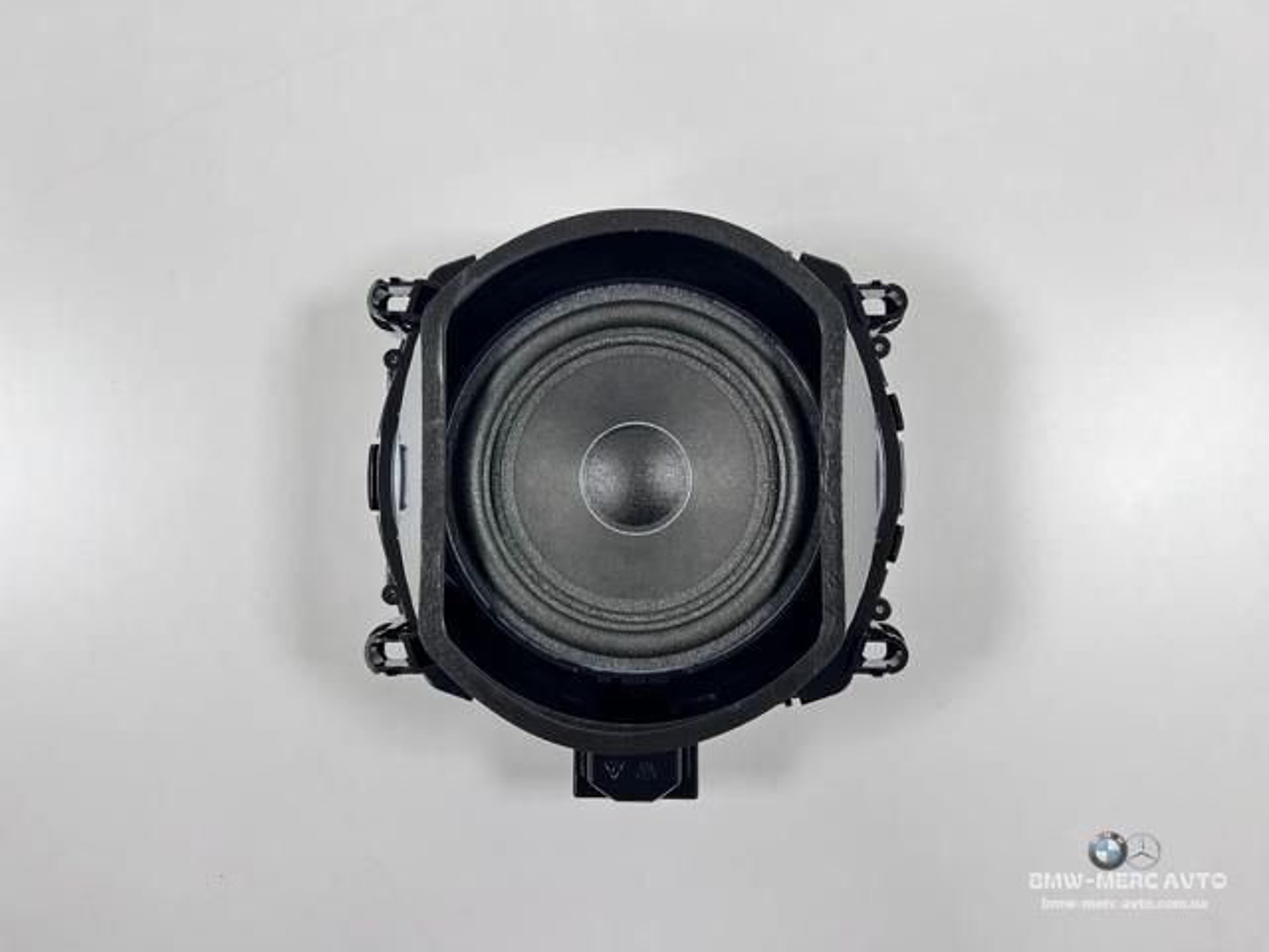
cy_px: 476
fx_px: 953
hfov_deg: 67.3
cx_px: 634
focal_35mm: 26
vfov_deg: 53.1
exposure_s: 1/100
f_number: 1.5
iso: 100
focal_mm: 5.7
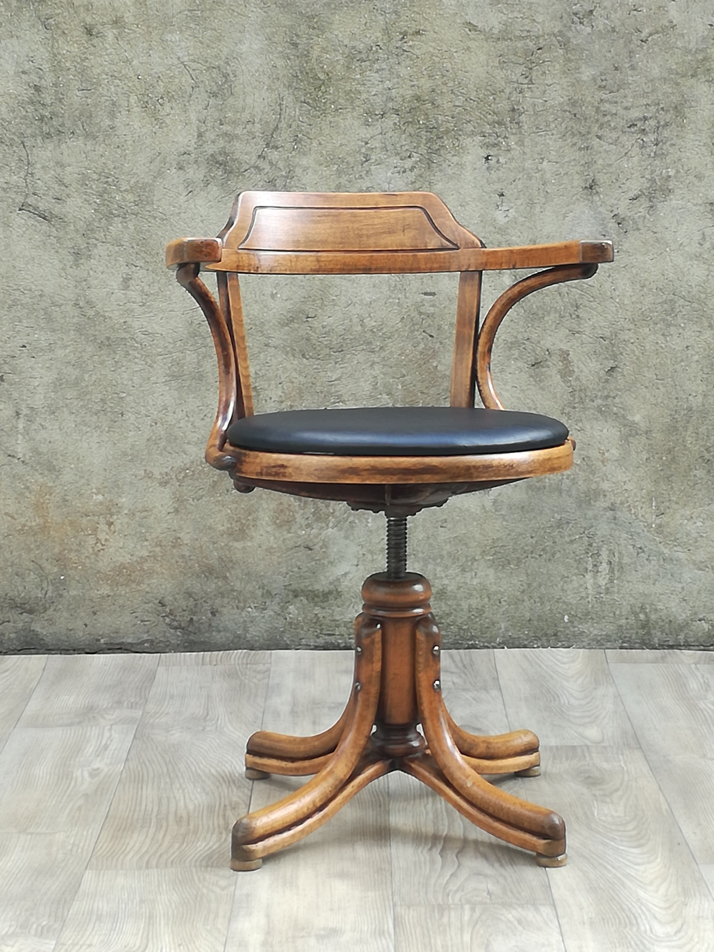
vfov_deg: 65.3
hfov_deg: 51.4
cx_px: 357
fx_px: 743
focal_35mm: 27
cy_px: 476
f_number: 2
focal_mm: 3.79
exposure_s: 1/100
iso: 50
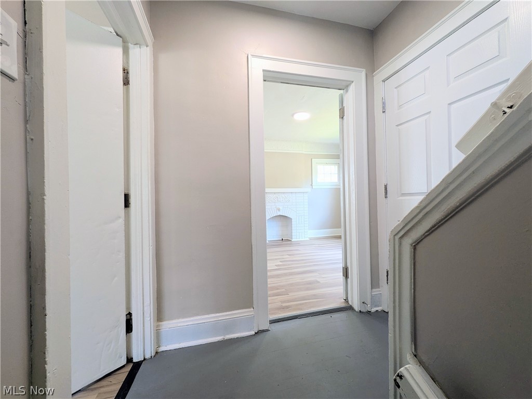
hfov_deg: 102.1
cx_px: 266
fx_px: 215
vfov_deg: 85.7
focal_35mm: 14
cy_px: 200
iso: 77
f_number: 2.2
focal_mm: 1.85
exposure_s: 1/40
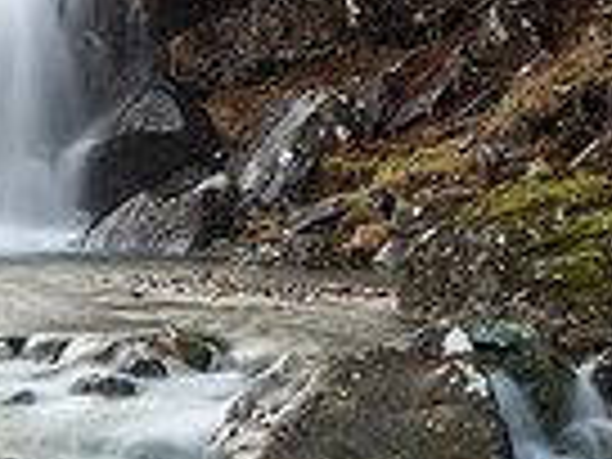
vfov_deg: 9.2
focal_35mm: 162
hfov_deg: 12.1
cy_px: 142
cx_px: 486
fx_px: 2864
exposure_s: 4
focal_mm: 19
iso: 200
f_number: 7.1
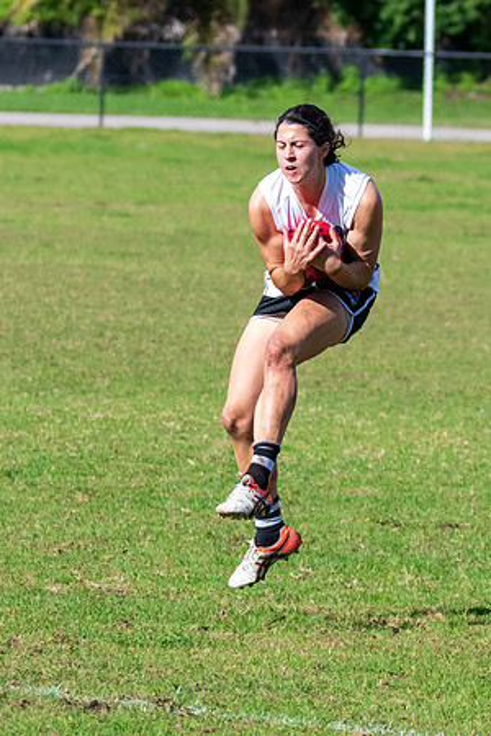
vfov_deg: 4.0
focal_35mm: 510
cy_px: 280
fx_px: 10431
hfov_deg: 2.7
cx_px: 194
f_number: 7.1
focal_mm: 190
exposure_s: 1/2000
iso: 800
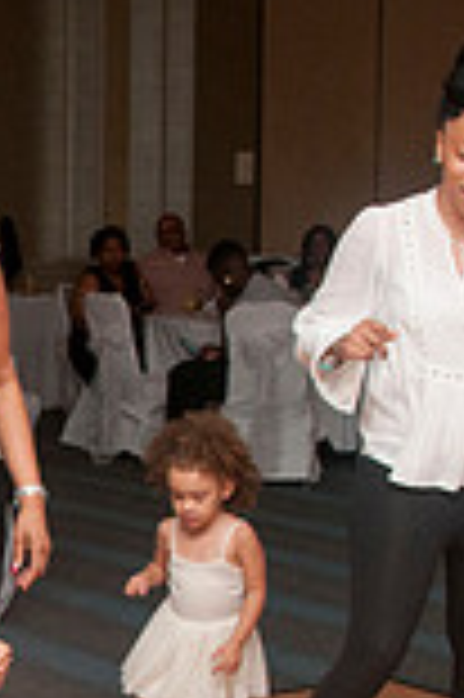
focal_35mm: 101
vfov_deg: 20.0
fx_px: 1957
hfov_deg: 13.0
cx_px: -162
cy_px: 565
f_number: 5.6
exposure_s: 1/125
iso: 400
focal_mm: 18
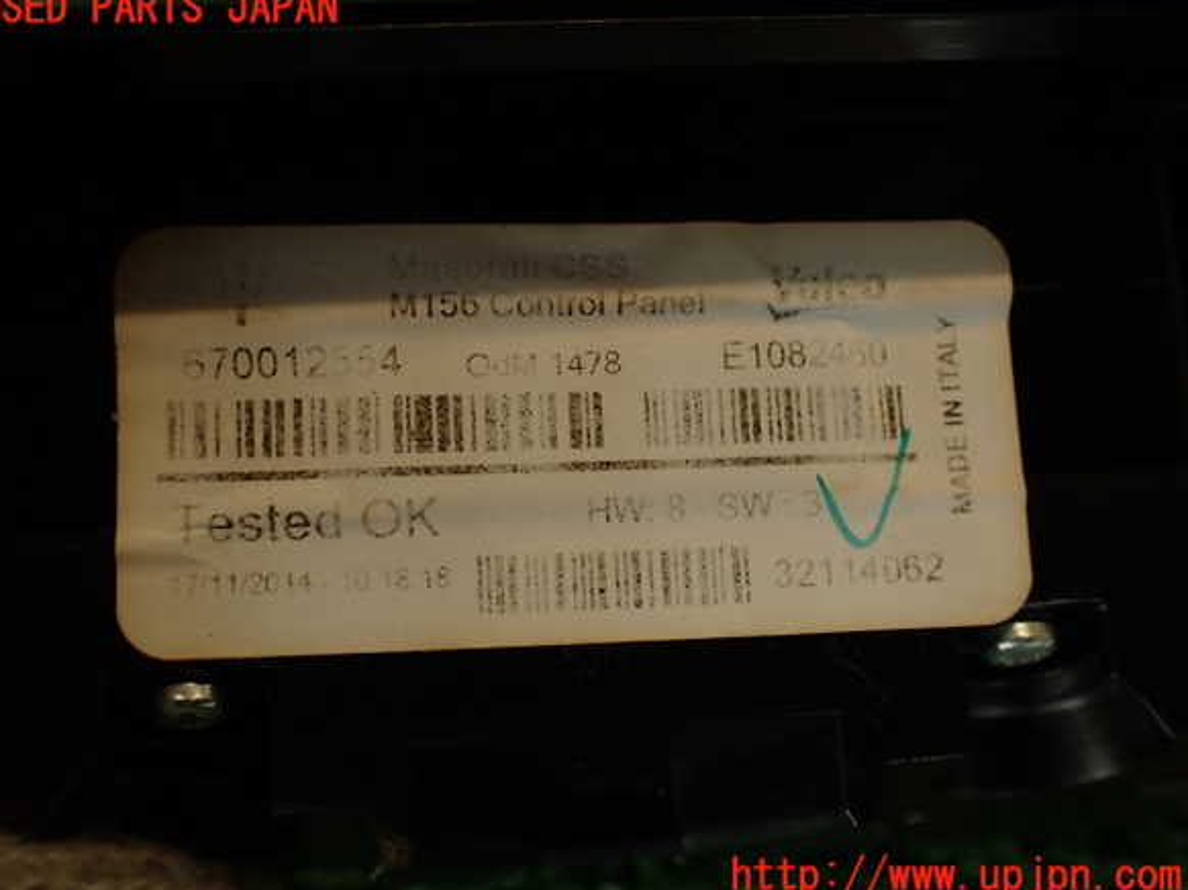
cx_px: 580
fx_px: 1132
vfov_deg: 42.9
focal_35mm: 33
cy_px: 443
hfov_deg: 55.4
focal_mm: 5.79
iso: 160
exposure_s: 1/60
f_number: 2.4
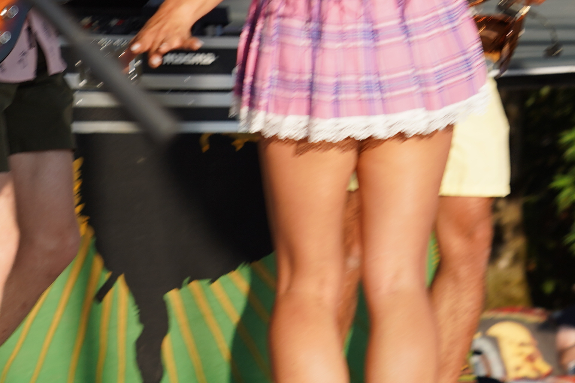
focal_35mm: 260
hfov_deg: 7.9
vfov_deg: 5.3
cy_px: -66
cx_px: 558
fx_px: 4153
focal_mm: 83
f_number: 5.6
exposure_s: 1/320
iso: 100
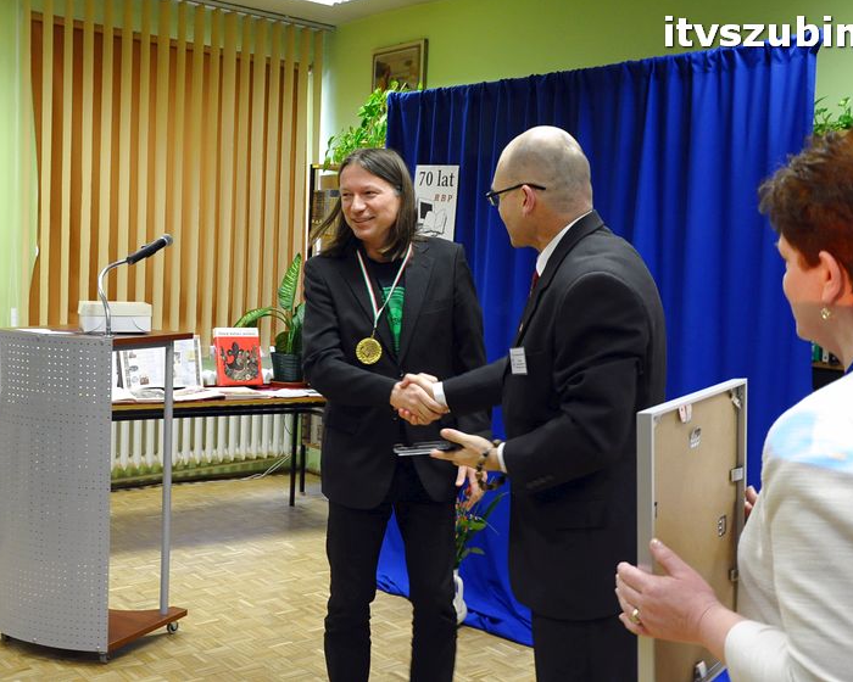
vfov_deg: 36.5
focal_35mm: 41
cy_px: 339
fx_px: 1035
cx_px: 420
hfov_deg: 44.8
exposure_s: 1/60
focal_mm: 24
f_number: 4
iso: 1600
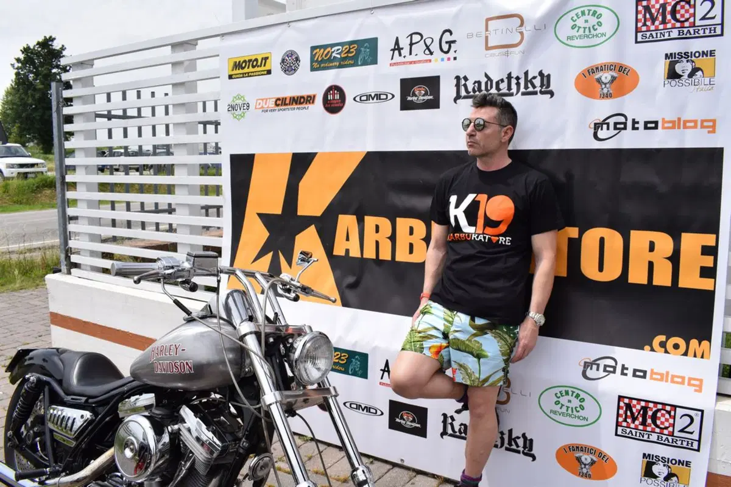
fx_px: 609
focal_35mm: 30
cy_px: 244
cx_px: 366
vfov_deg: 43.6
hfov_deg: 61.9
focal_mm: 20
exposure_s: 1/400
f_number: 10
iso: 200
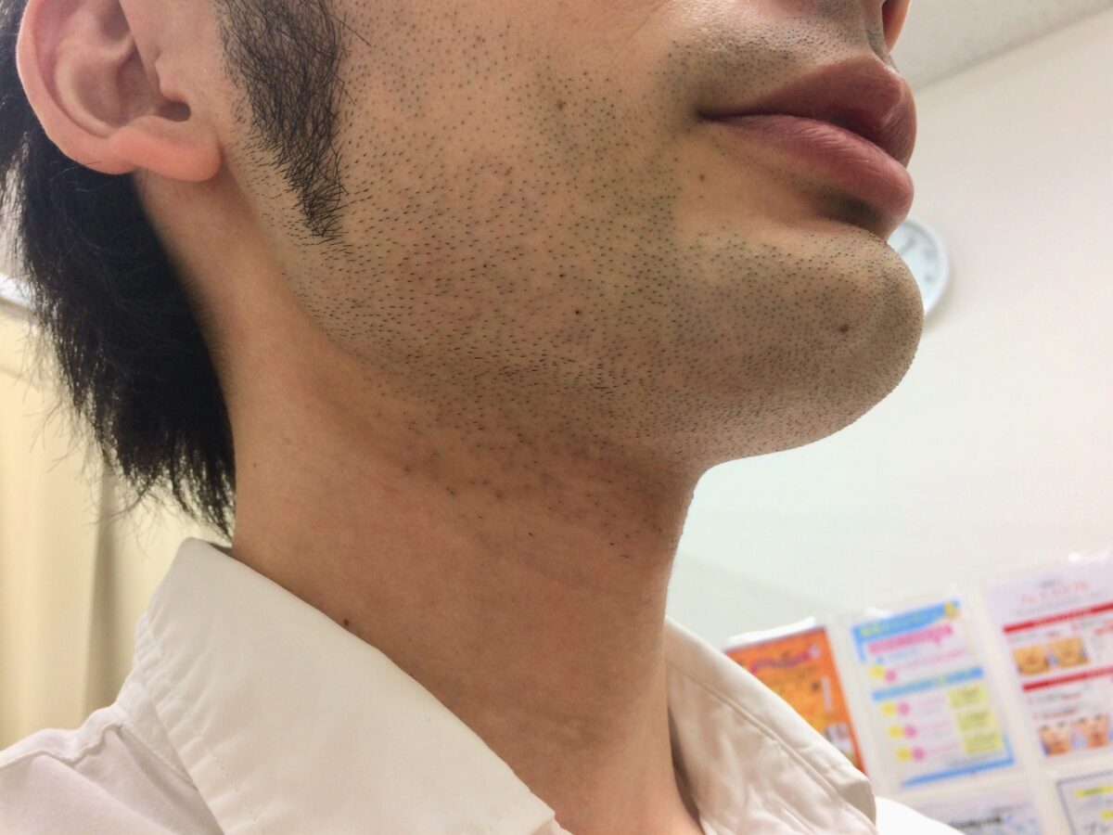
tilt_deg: +21.9
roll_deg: +10.3
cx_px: 556
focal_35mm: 29
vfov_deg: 48.2
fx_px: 932
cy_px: 418
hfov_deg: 61.7
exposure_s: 1/60
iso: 40
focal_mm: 4.15
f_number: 2.2
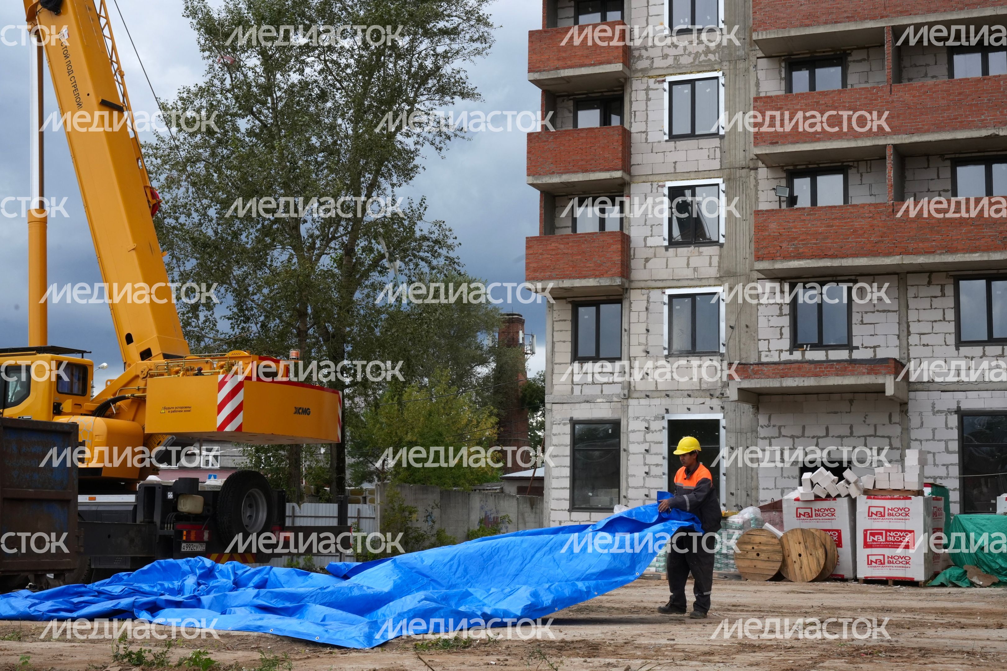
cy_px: 336
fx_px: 1315
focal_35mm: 47
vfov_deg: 28.6
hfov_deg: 41.9
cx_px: 504
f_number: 16
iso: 1000
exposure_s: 1/250
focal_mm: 47
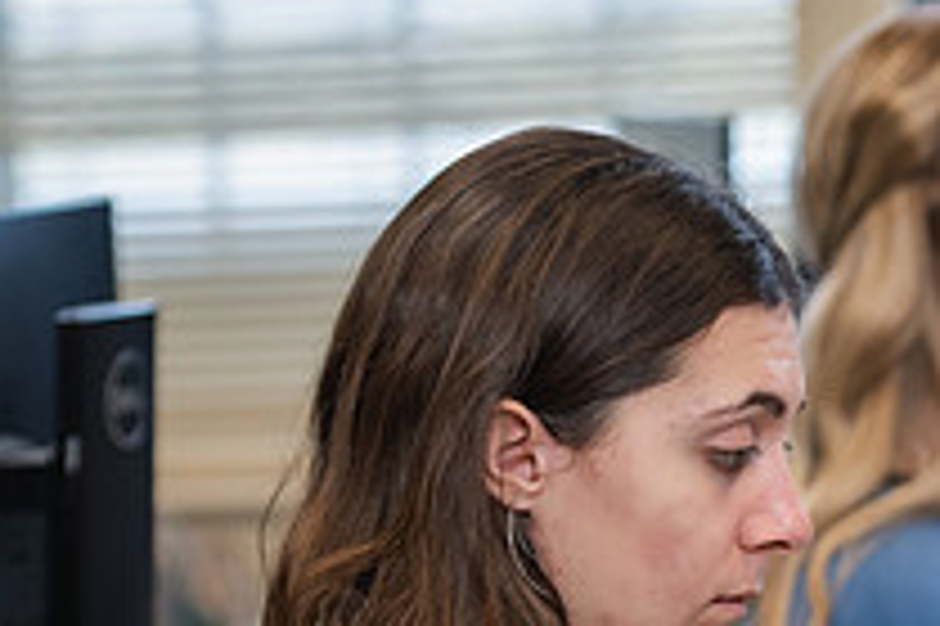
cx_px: 882
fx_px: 7253
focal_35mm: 278
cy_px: 705
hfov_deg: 7.4
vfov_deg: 4.9
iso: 640
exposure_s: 1/200
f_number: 3.2
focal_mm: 100
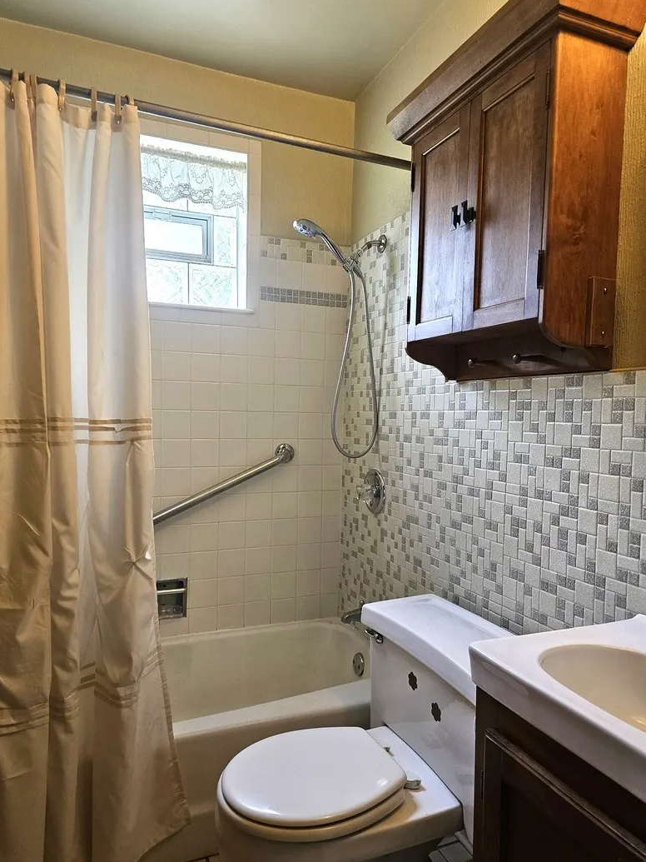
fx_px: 597
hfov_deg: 56.8
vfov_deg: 71.6
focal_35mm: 24
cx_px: 325
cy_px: 441
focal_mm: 6.3
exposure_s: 1/120
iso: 200
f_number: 1.7
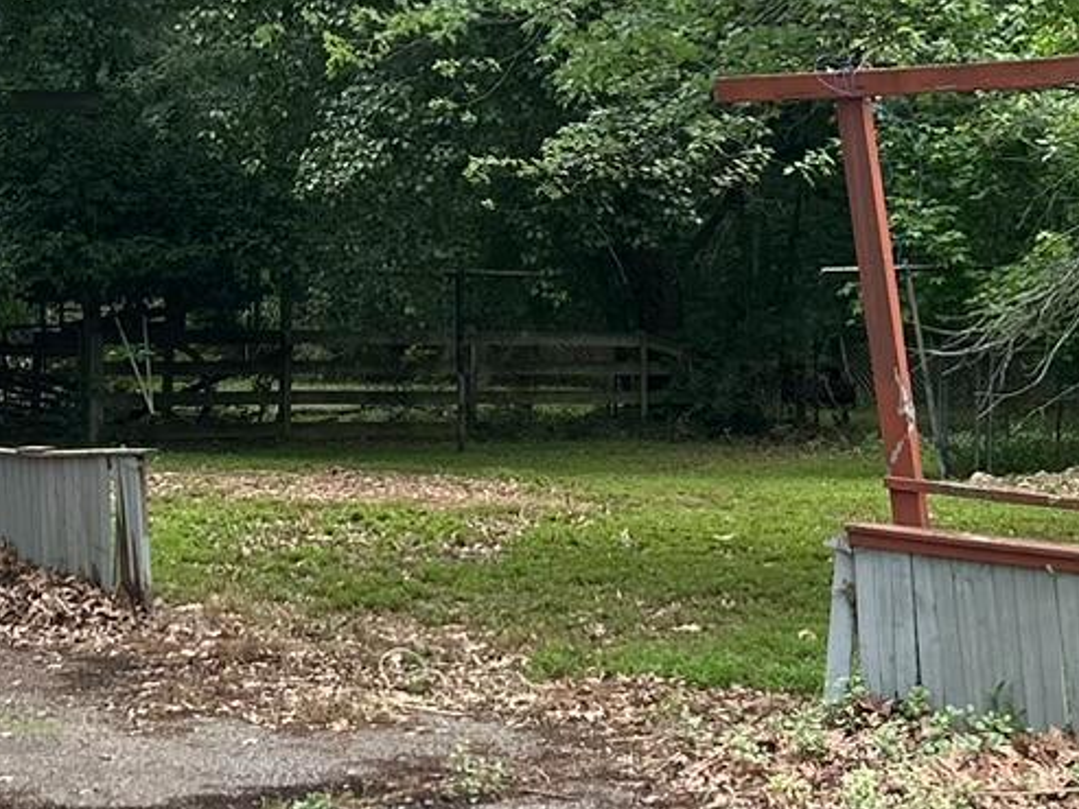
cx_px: 291
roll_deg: -0.2
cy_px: 162
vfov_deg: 13.6
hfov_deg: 18.1
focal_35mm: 108
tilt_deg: +3.2
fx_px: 3367
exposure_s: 1/597
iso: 50
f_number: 1.5
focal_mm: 5.7
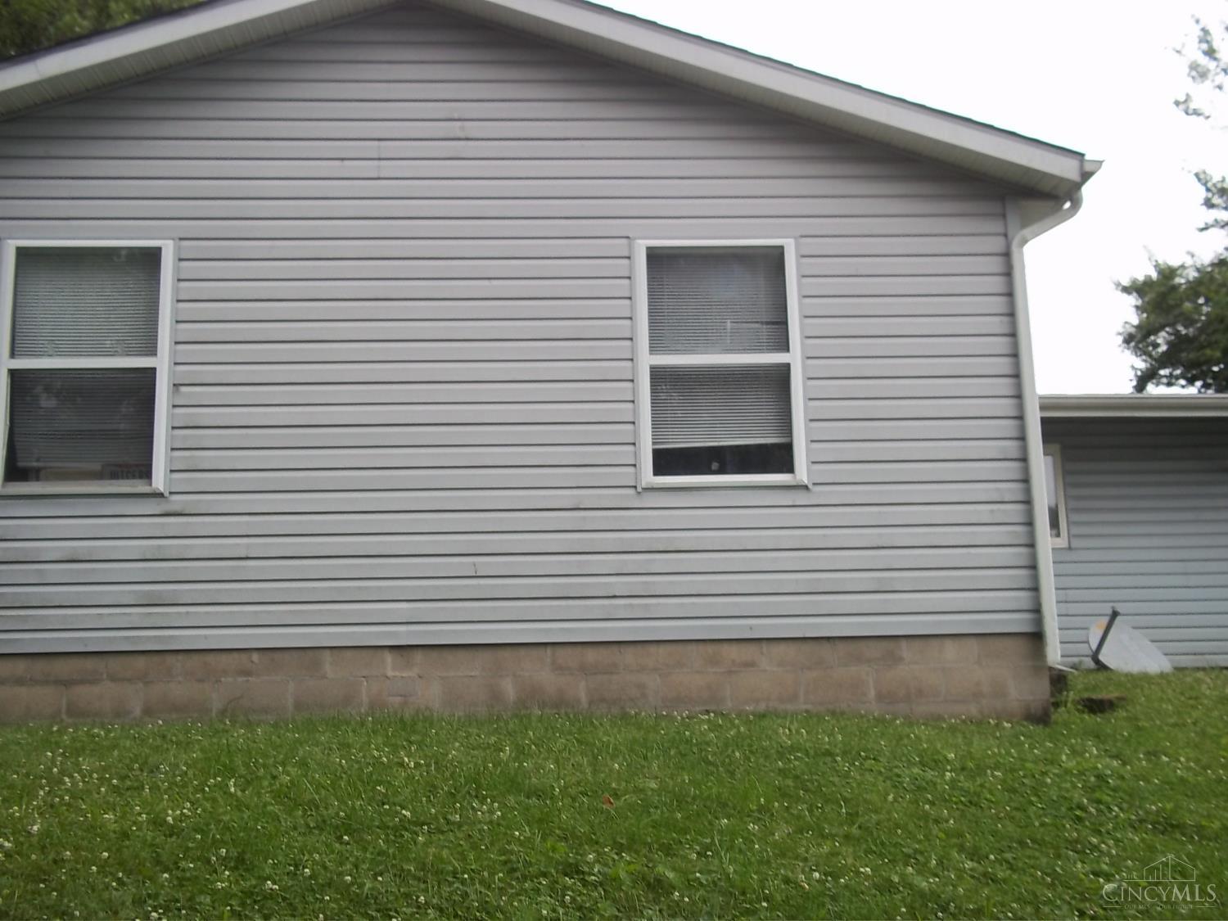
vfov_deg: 39.7
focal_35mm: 36
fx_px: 1277
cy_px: 460
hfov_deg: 51.4
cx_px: 614
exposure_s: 1/80
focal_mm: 6.5
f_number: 3.1
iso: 80
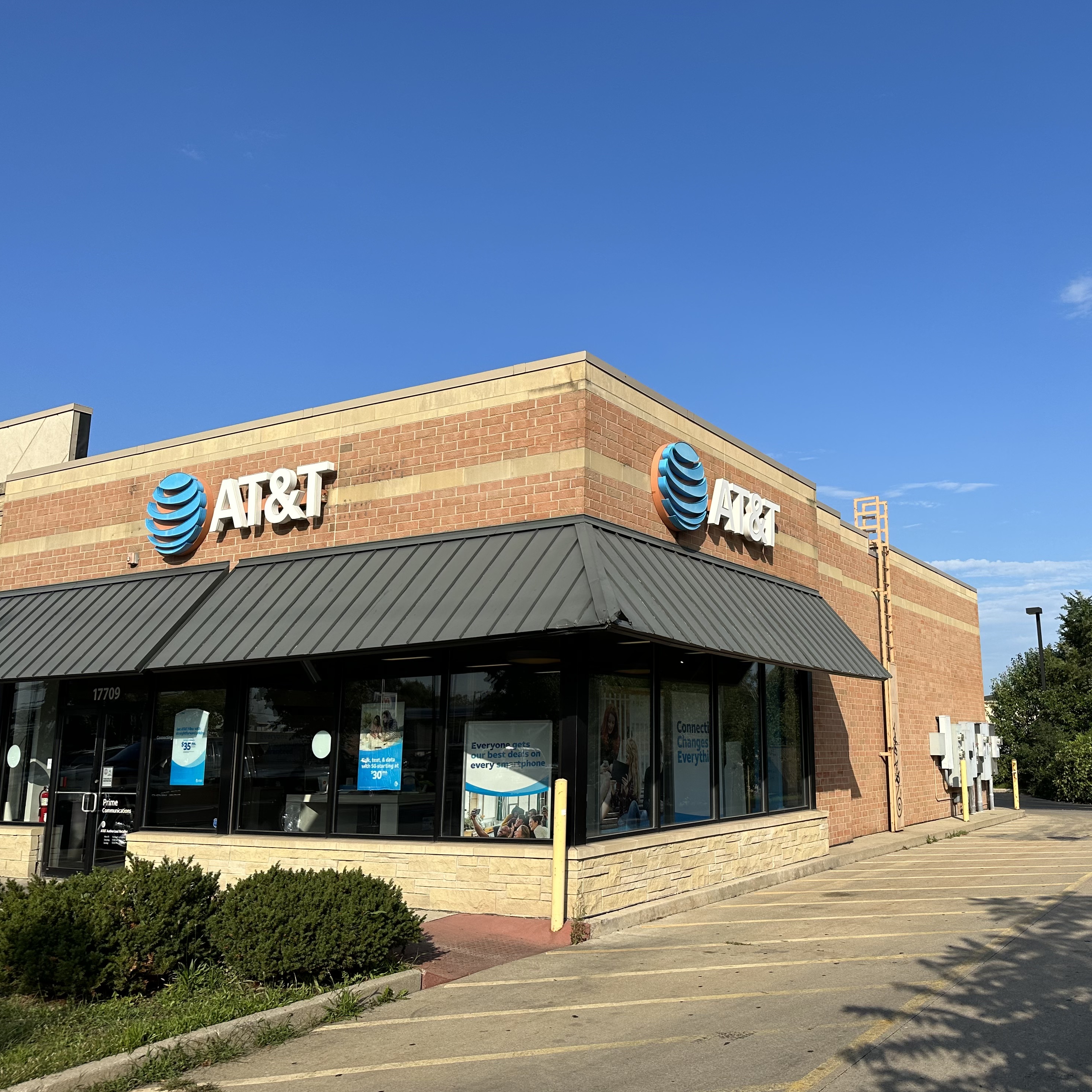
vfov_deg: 55.6
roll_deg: +1.1
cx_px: 707
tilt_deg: +9.5
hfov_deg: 54.7
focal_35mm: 29
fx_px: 1035
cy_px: 546
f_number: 1.78
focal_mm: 6.86
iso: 80
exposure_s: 1/5525
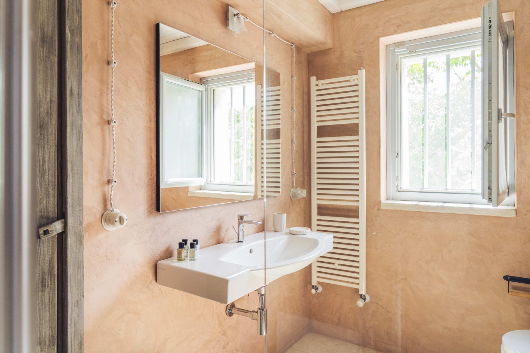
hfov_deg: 73.7
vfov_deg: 53.1
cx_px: 265
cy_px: 176
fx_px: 353
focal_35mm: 24
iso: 1250
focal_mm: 24
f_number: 7.1
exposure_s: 1/160
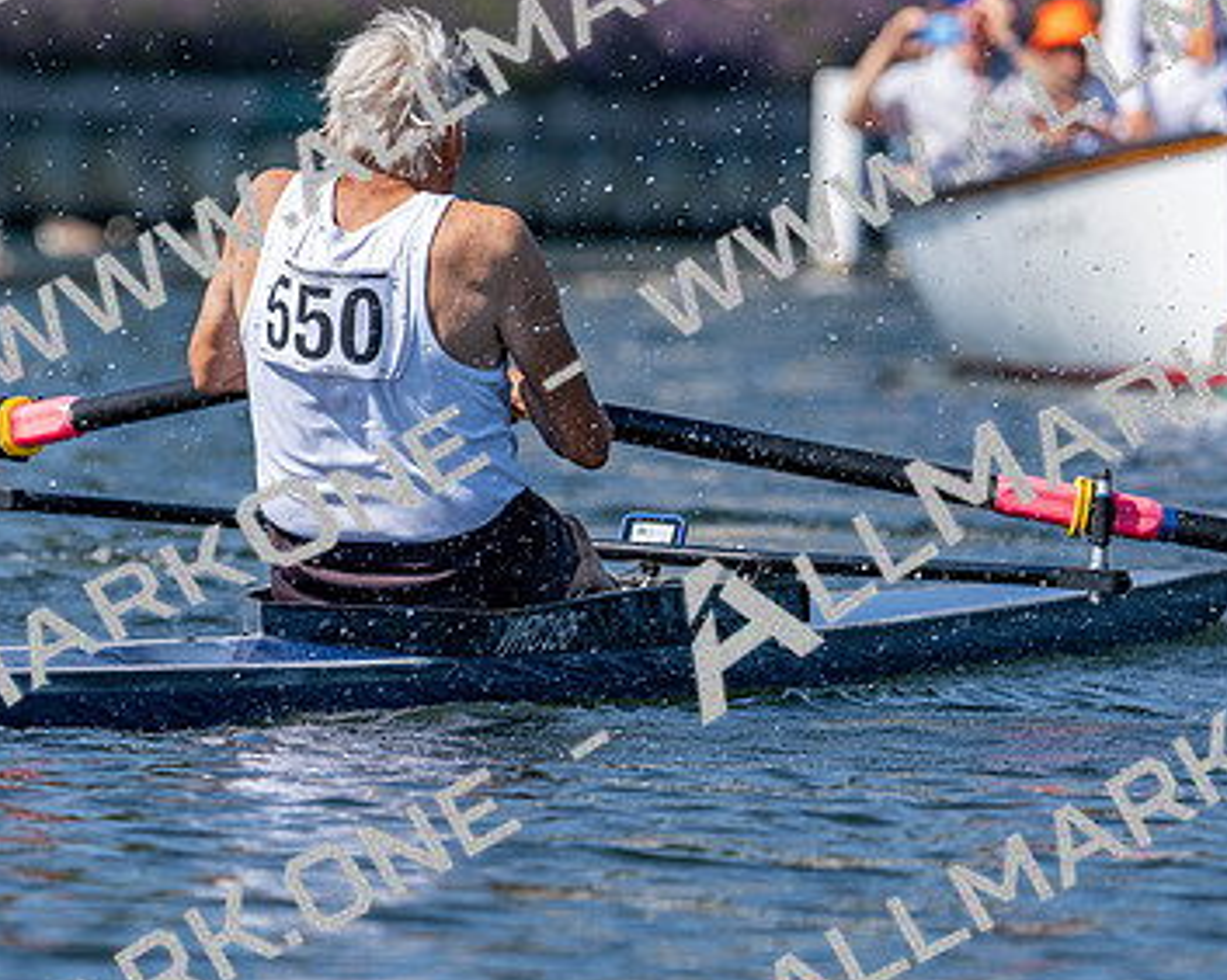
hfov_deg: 3.6
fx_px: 19272
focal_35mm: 531
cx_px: 386
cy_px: 394
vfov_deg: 2.9
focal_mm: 344
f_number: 6.3
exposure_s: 1/1600
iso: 200
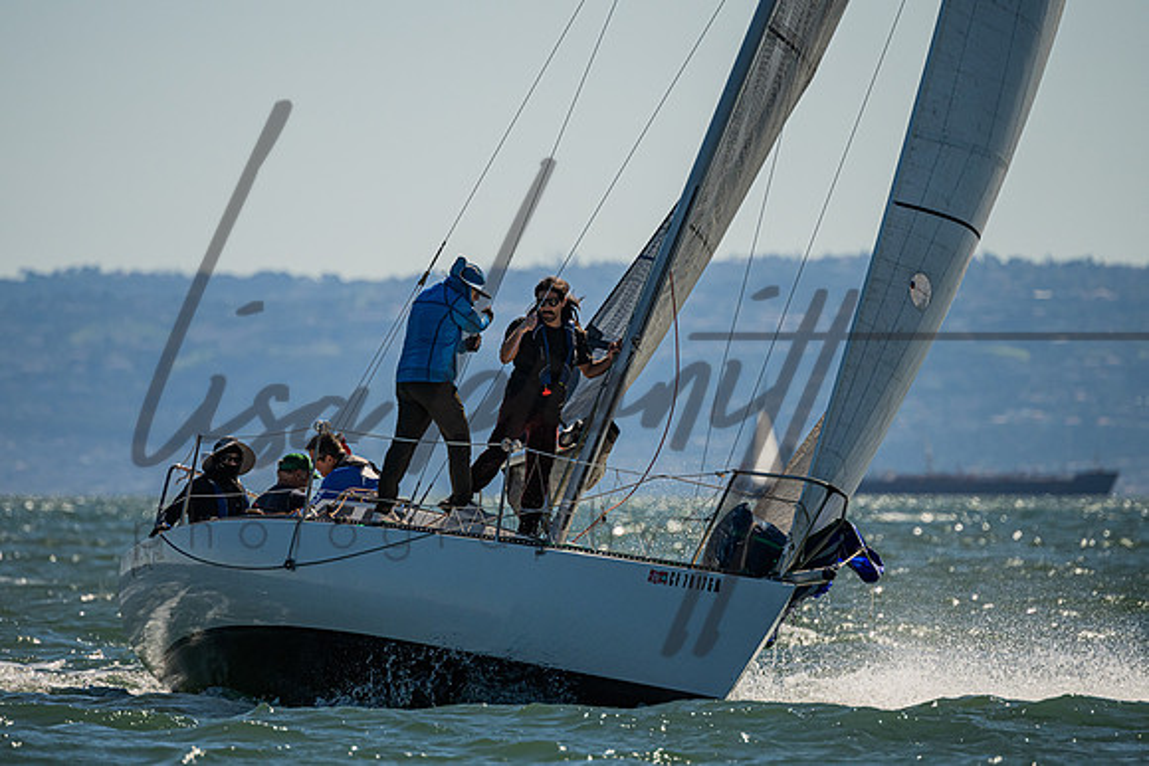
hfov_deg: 4.1
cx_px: 553
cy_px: 334
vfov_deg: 2.7
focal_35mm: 501
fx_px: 15999
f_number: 5.6
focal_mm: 400
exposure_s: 1/6400
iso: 400
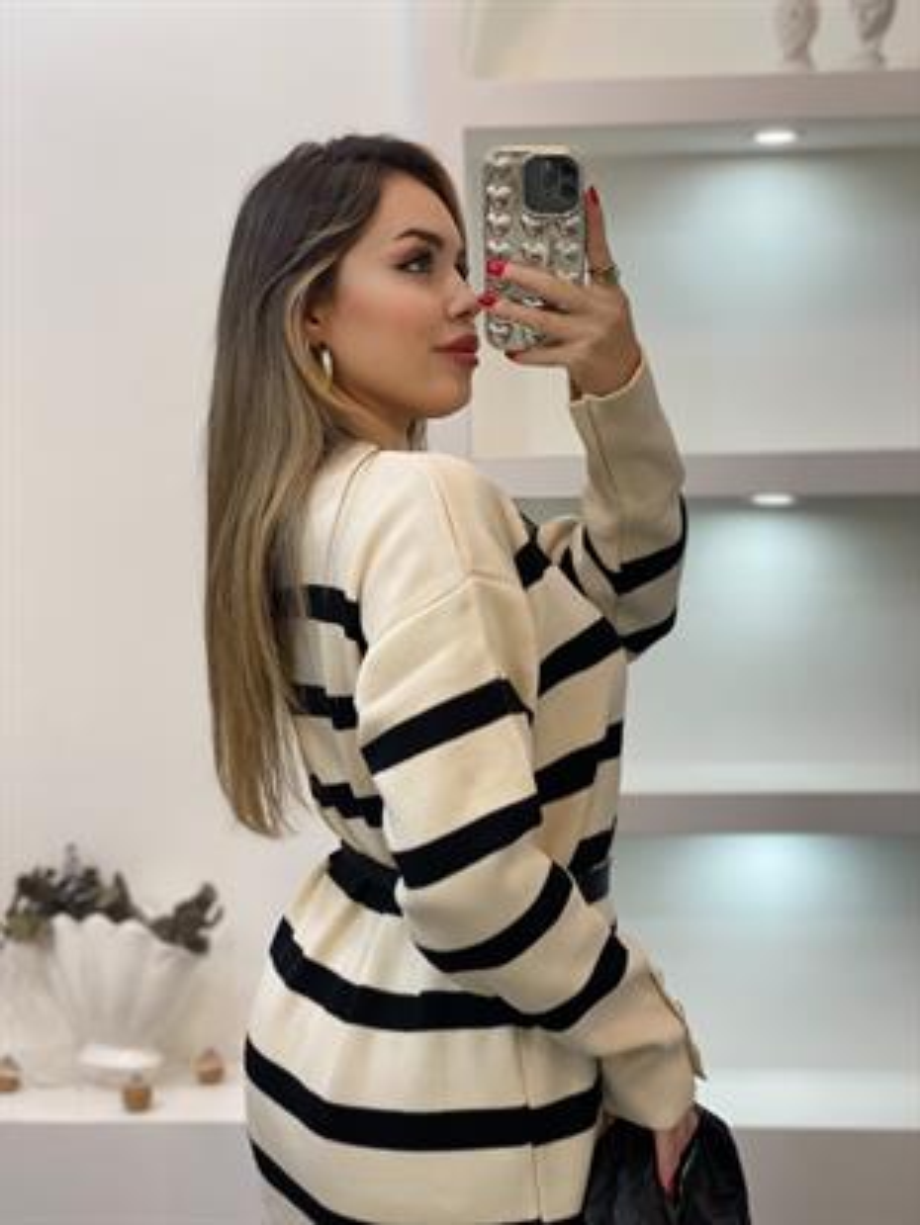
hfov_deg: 28.0
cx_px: 460
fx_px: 1842
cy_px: 612
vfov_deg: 36.8
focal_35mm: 52
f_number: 2
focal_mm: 6
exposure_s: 1/100
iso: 80
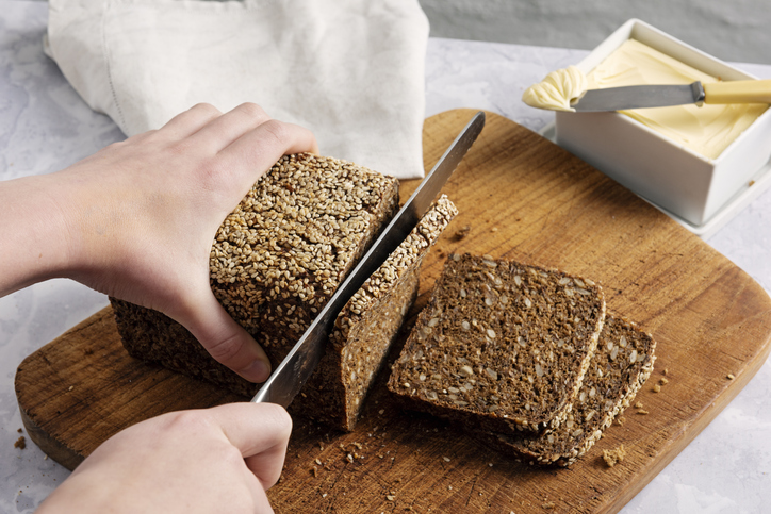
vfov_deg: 19.5
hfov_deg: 28.8
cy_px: 257
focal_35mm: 70
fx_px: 1499
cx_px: 386
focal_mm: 70
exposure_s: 1/160
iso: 100
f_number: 11
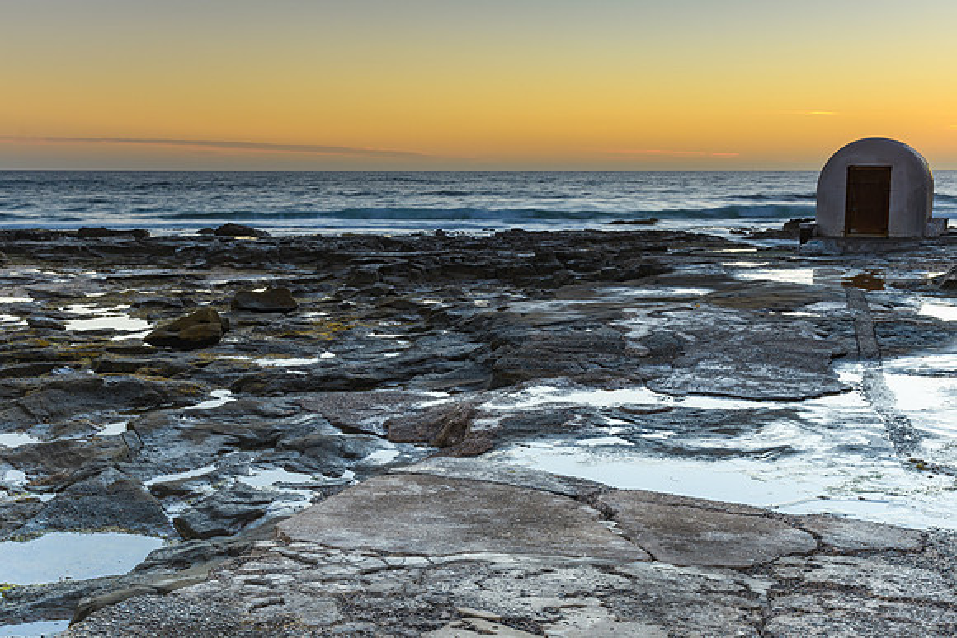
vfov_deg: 33.6
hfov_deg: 48.6
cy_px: 319
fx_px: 1059
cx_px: 478
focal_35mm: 40
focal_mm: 26
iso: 50
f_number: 10
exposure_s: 1/1.67
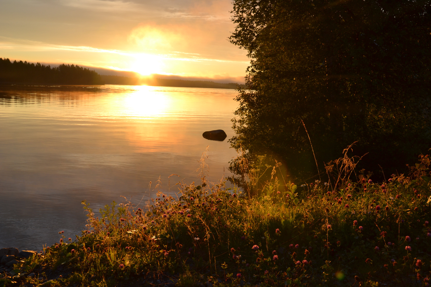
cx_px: 216
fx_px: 449
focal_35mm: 38
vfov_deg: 35.5
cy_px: 144
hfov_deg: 51.3
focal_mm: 25
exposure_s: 1/200
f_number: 7.1
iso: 100
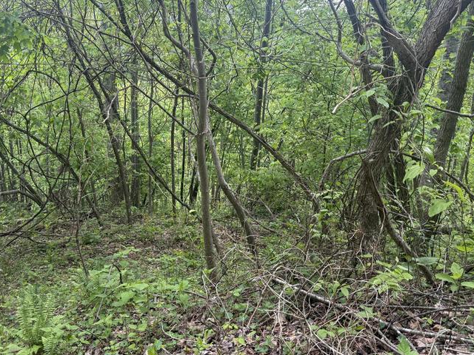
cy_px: 154
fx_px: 438
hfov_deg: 56.5
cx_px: 196
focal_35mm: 32
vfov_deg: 44.1
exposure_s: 1/399
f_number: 1.78
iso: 100
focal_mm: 6.76
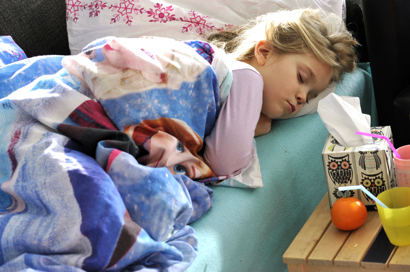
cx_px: 205
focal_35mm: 105
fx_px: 1195
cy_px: 136
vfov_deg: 13.0
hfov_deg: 19.5
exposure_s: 1/250
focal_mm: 105
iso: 1250
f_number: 8
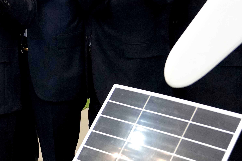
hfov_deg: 15.0
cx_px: -119
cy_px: -76
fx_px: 854
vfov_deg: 10.4
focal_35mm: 127
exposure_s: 1/200
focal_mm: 35
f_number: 3.2
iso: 2500
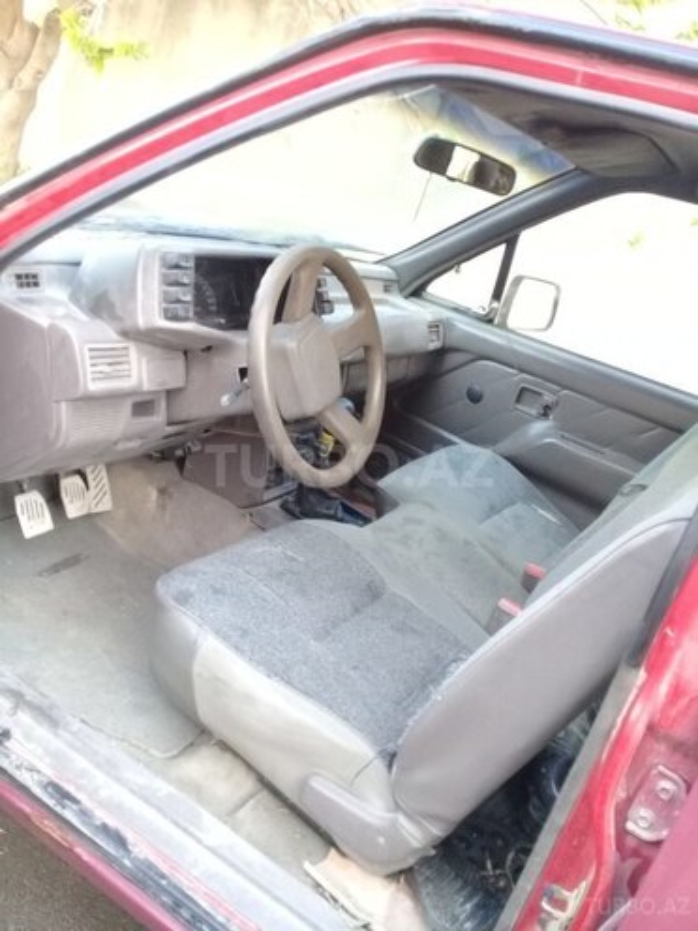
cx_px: 349
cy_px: 466
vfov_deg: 58.4
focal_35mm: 31
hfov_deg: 45.4
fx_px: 833
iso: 100
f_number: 2.2
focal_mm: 3.3
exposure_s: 1/33
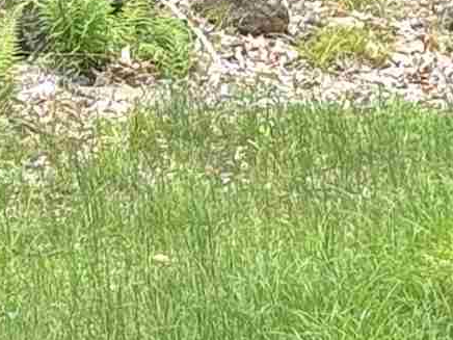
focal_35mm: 338
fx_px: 4423
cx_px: -543
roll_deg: +1.0
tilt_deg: +8.7
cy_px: -548
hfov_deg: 5.7
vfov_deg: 4.3
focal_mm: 6.76
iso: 64
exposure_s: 1/314
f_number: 1.78
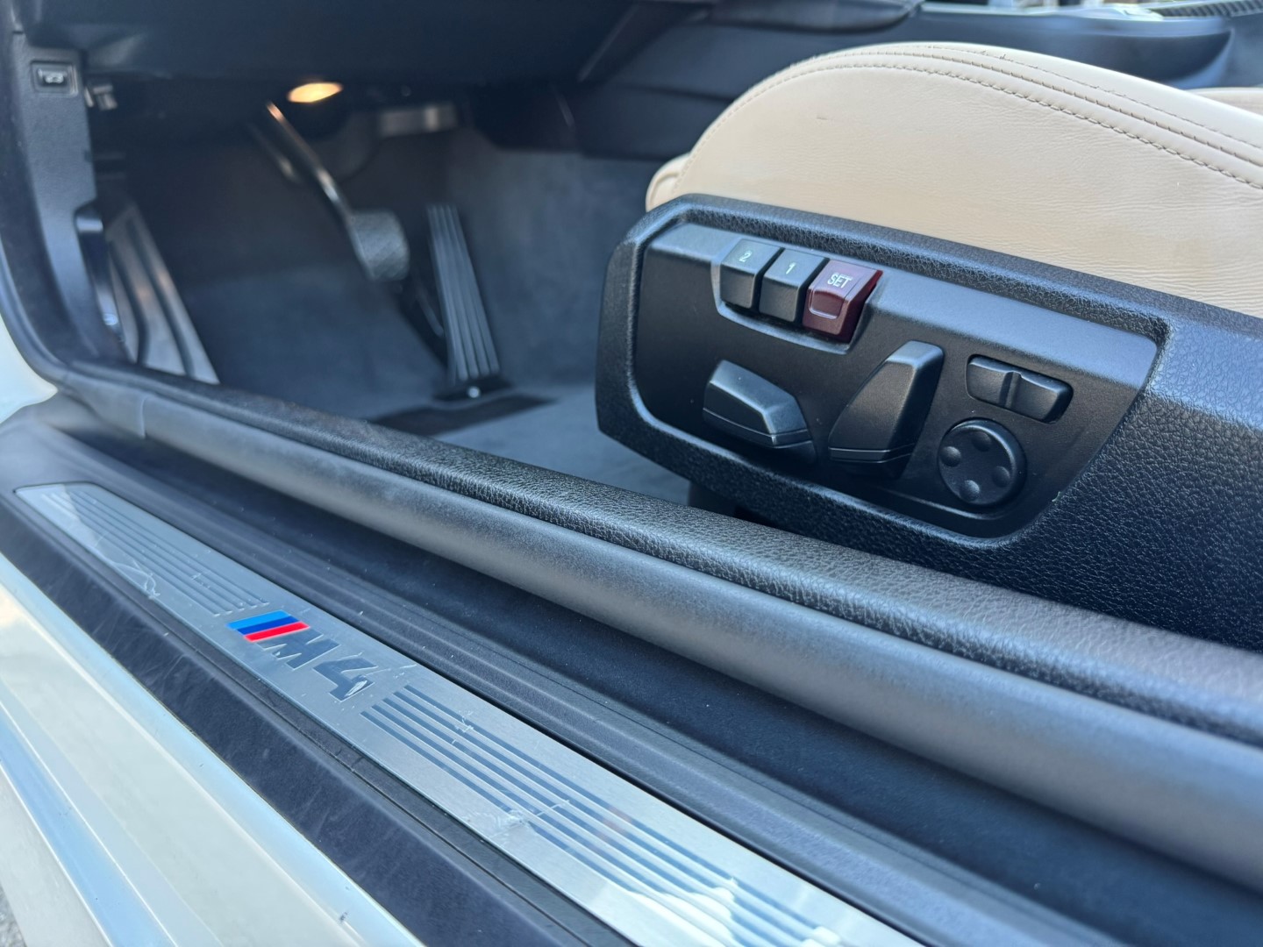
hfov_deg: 71.6
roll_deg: +0.5
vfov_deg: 56.8
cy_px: 474
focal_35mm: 24
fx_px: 876
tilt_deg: -20.5
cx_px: 632
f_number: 1.78
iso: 200
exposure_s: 1/109
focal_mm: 6.76
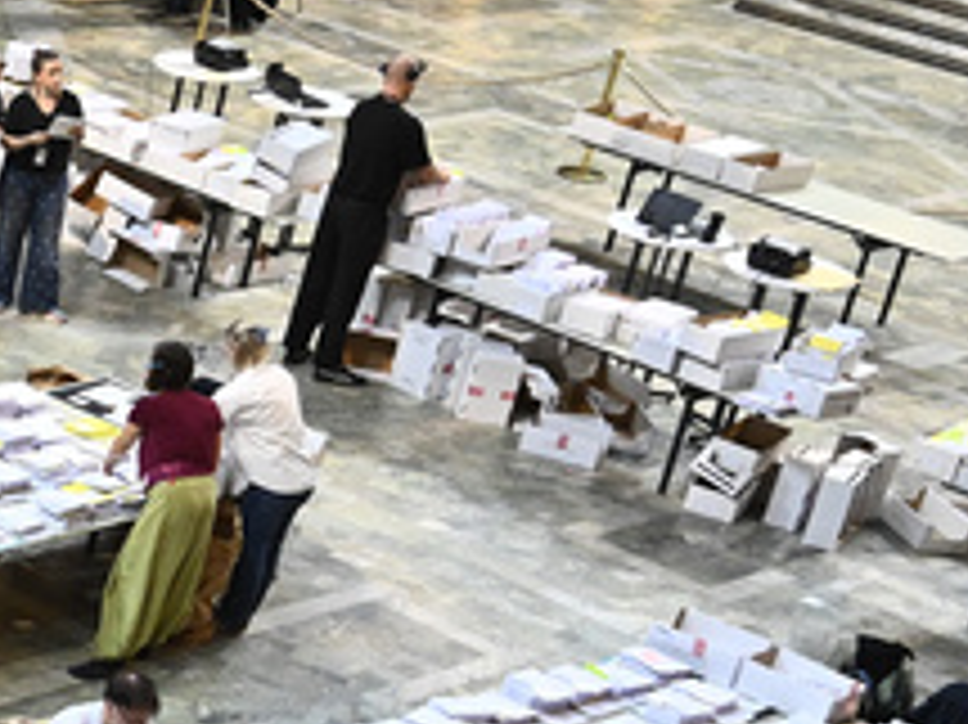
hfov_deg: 14.6
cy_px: 675
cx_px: -1013
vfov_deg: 13.3
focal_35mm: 110
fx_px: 3074
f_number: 3.5
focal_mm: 24
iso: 2000
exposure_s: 1/200
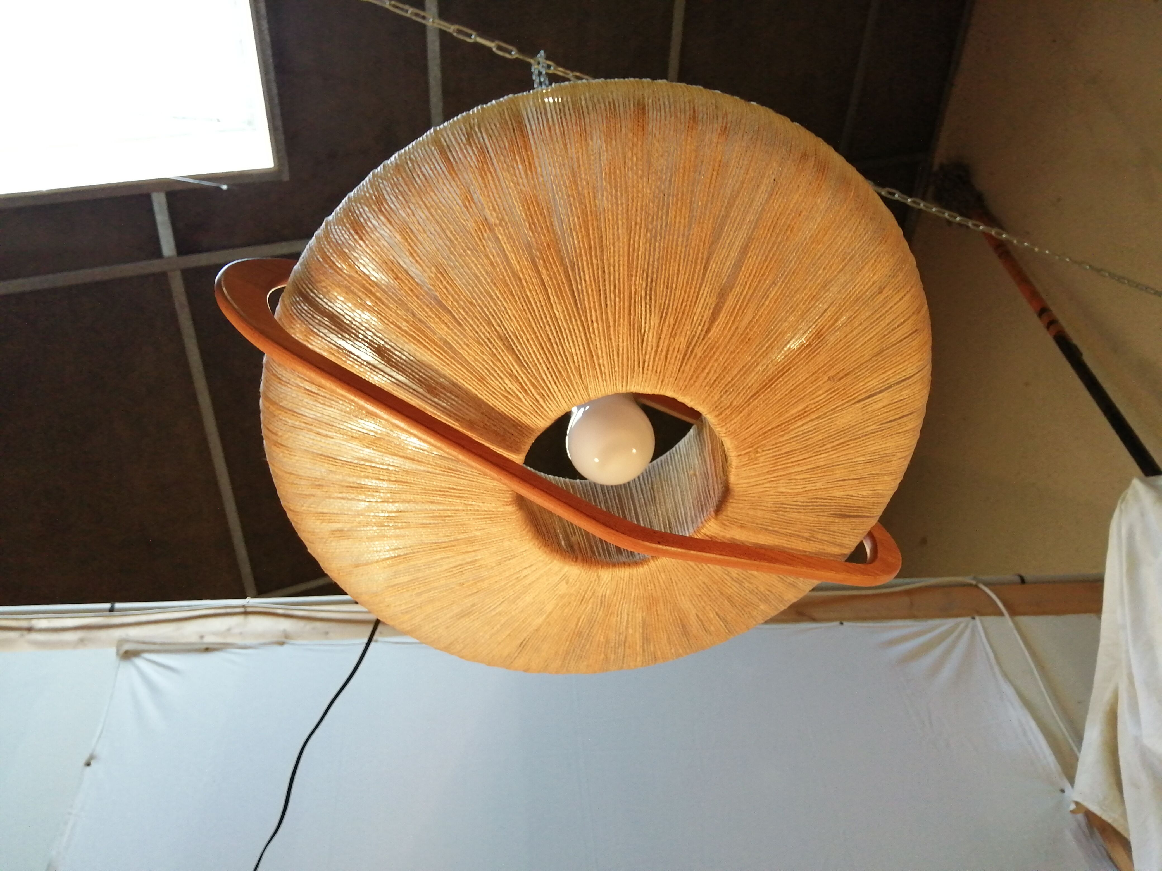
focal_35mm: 26
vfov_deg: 53.1
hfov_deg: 67.3
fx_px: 873
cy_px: 436
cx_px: 581
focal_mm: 3.46
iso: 125
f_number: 1.8
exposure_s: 1/33.3
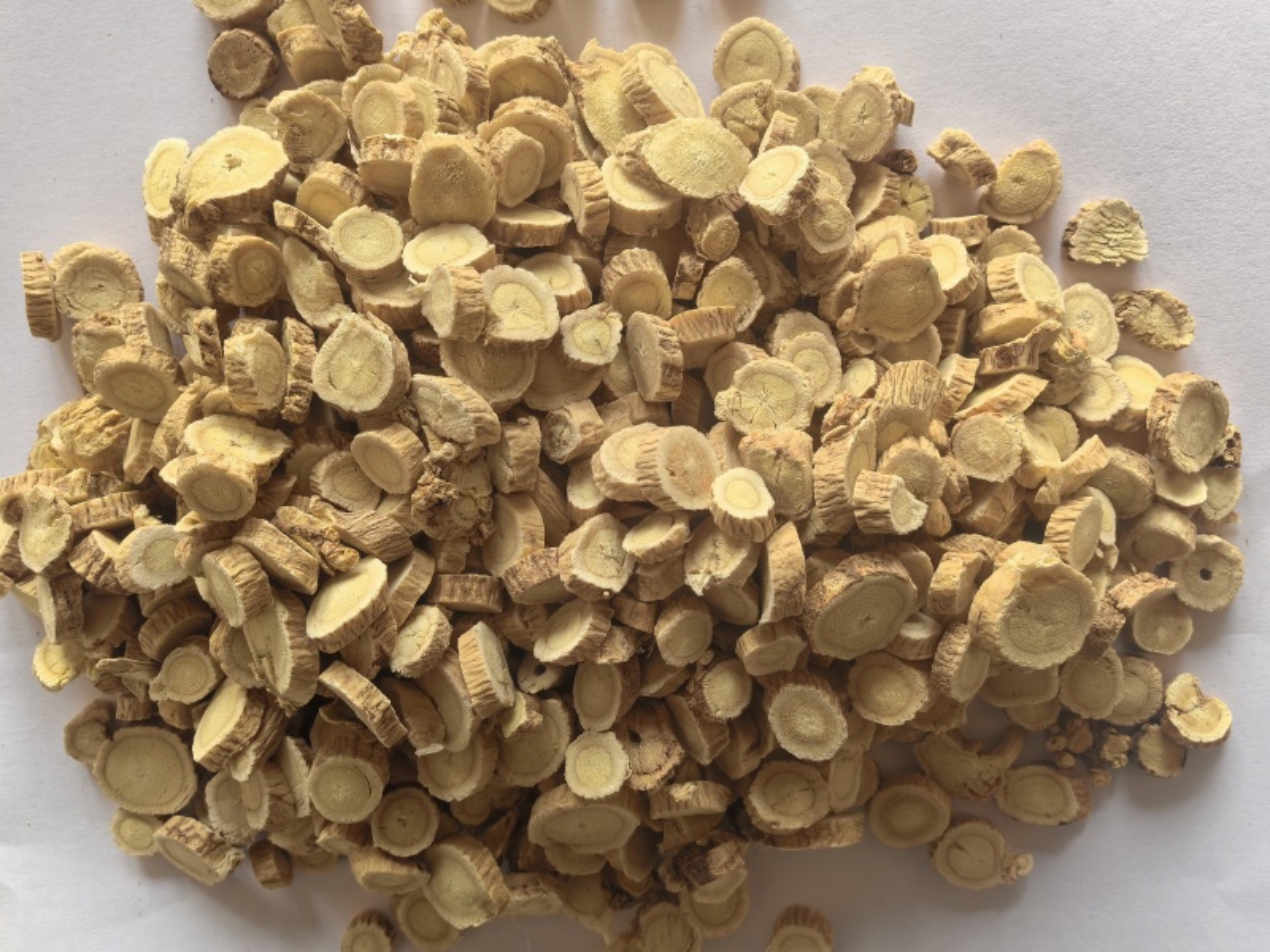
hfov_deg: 65.3
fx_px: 991
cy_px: 476
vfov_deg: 51.4
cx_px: 635
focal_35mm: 27
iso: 250
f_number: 4
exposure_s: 1/100
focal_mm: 5.75
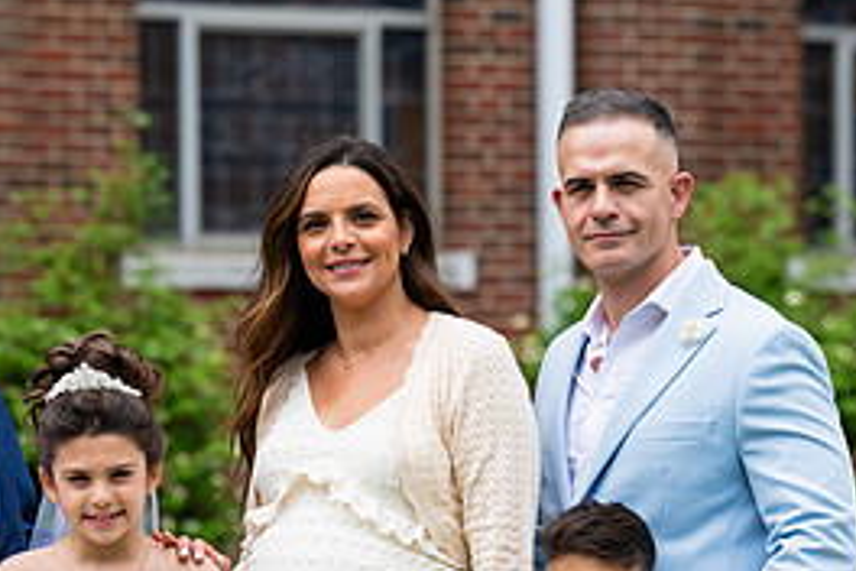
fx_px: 7085
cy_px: 423
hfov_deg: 6.9
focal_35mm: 298
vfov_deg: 4.6
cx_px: 162
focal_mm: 125
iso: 200
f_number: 4
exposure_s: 1/1600
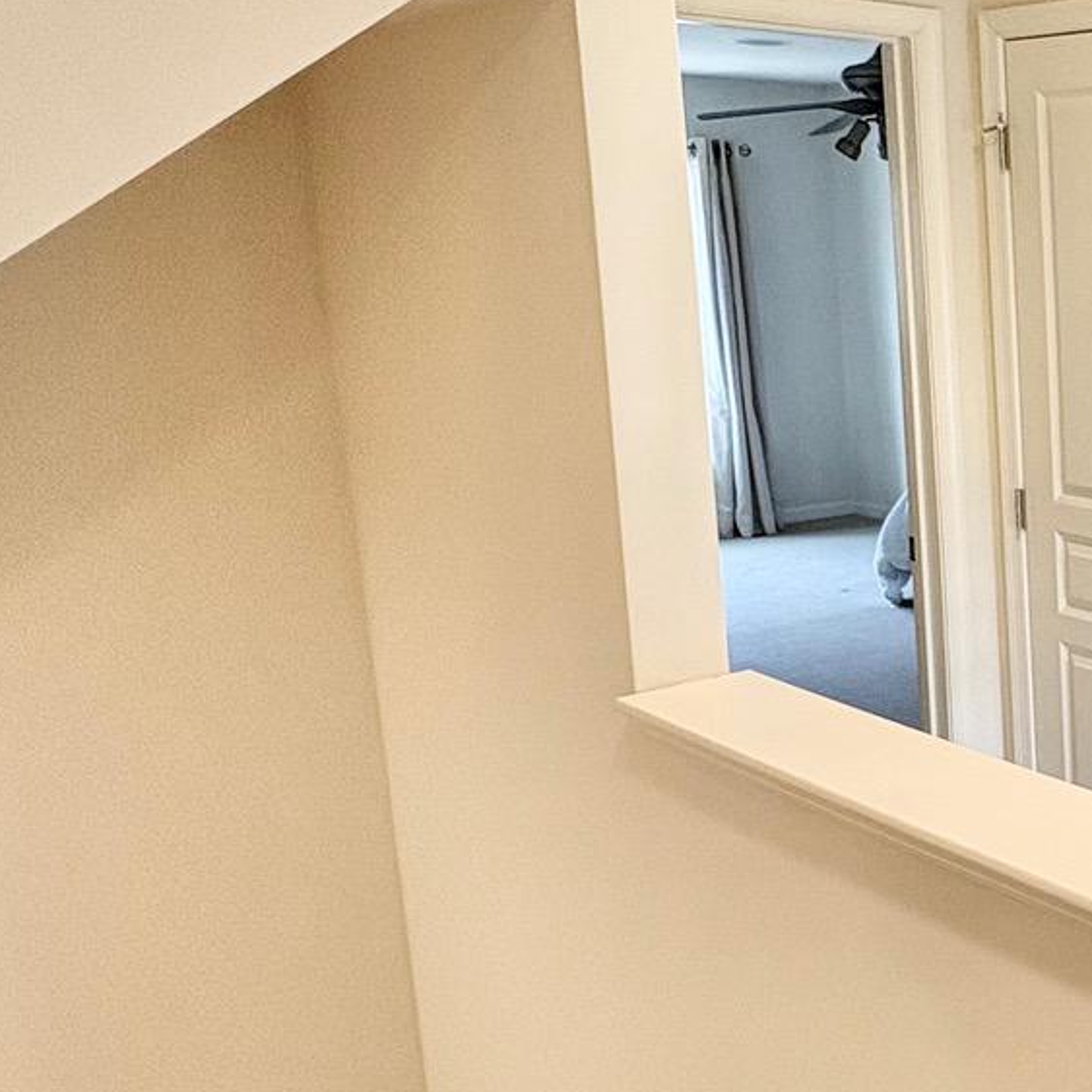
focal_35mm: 45
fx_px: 1606
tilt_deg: -9.2
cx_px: 1447
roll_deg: +0.0
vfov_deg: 37.5
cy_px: 516
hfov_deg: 29.6
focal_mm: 2.22
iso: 125
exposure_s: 1/60
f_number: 2.2
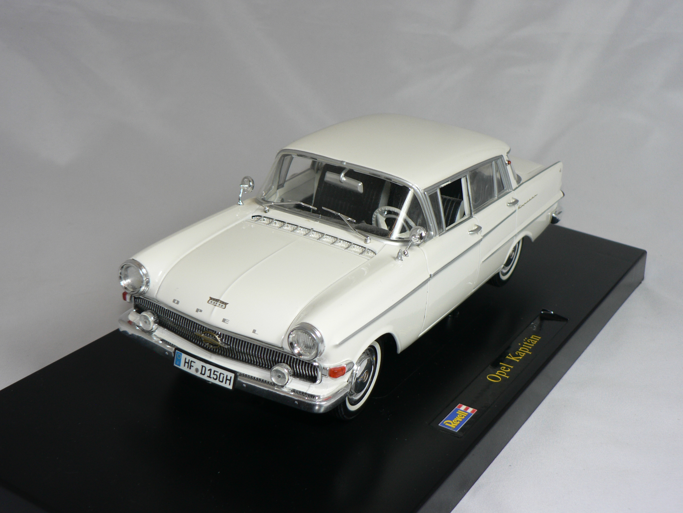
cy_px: 256
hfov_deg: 38.9
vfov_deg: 29.7
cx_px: 342
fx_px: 967
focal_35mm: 49
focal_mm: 8.2
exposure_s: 1/60
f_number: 2.8
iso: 80
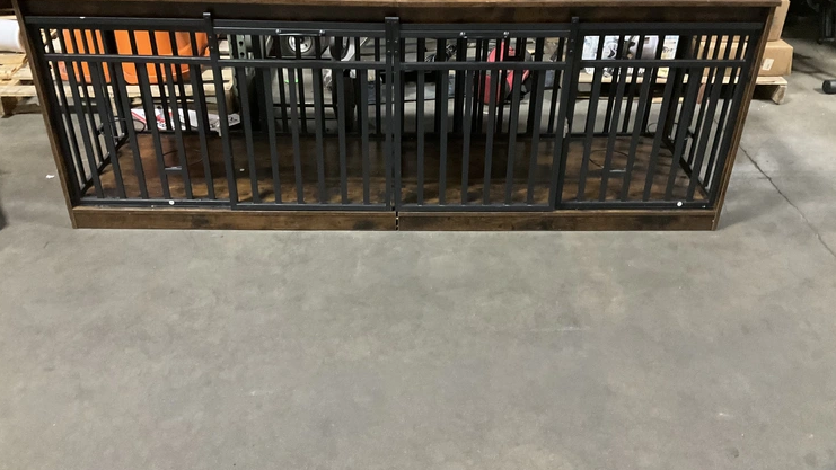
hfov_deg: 61.0
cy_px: 172
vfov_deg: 36.4
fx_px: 709
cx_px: 416
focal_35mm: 32
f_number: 1.8
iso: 500
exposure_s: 1/24
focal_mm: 3
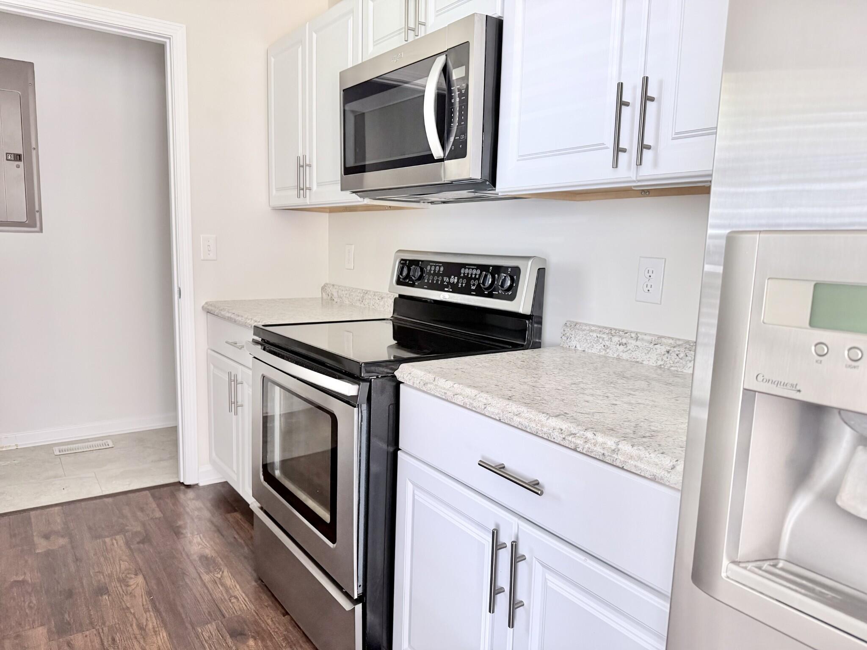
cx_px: 434
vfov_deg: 56.8
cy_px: 325
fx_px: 601
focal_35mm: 24
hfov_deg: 71.6
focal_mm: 6.76
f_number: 1.78
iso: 200
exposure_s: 1/64
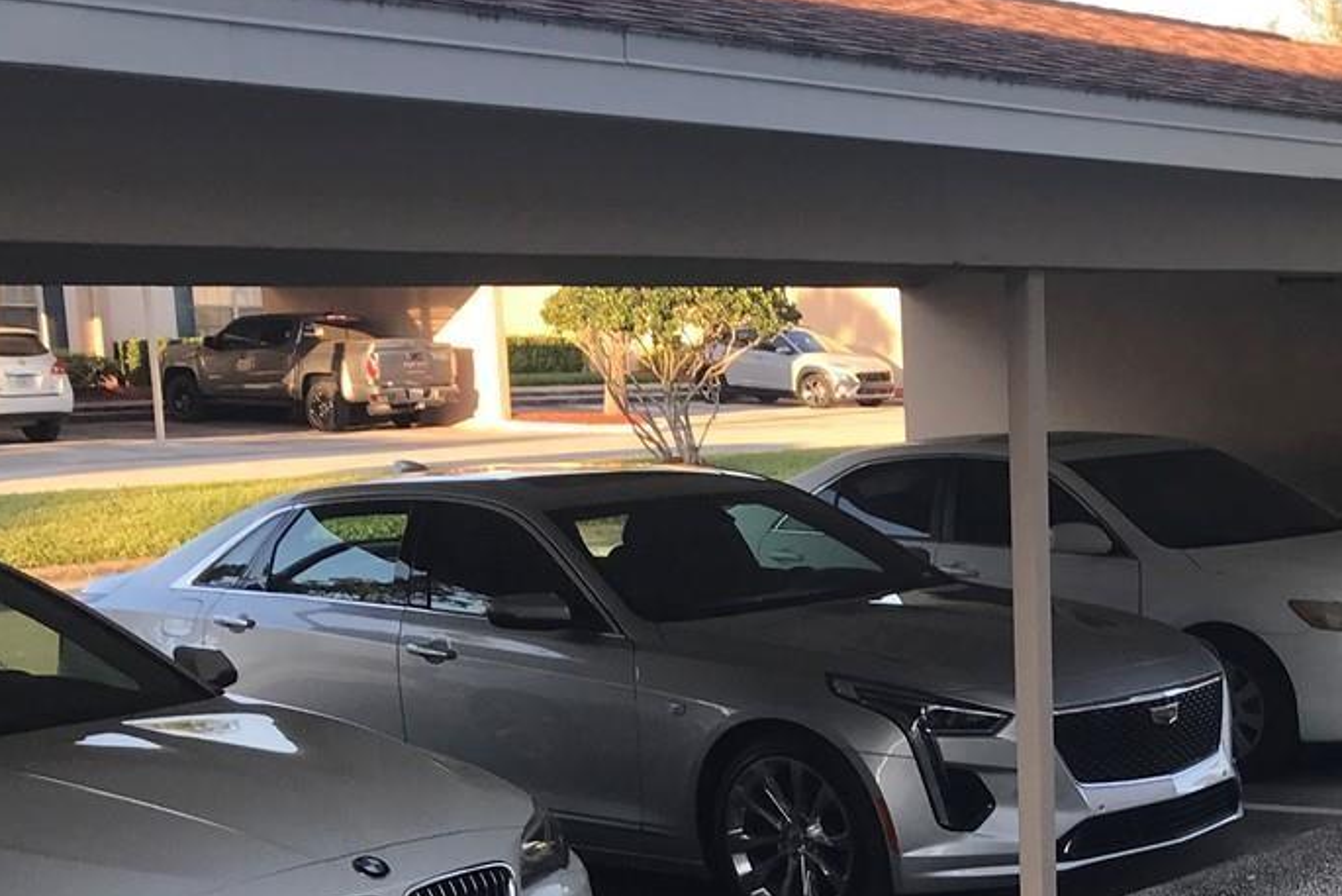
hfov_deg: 28.0
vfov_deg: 19.5
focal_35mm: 68
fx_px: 2535
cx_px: 1311
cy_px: 855
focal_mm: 3.99
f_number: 1.8
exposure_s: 1/342
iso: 20
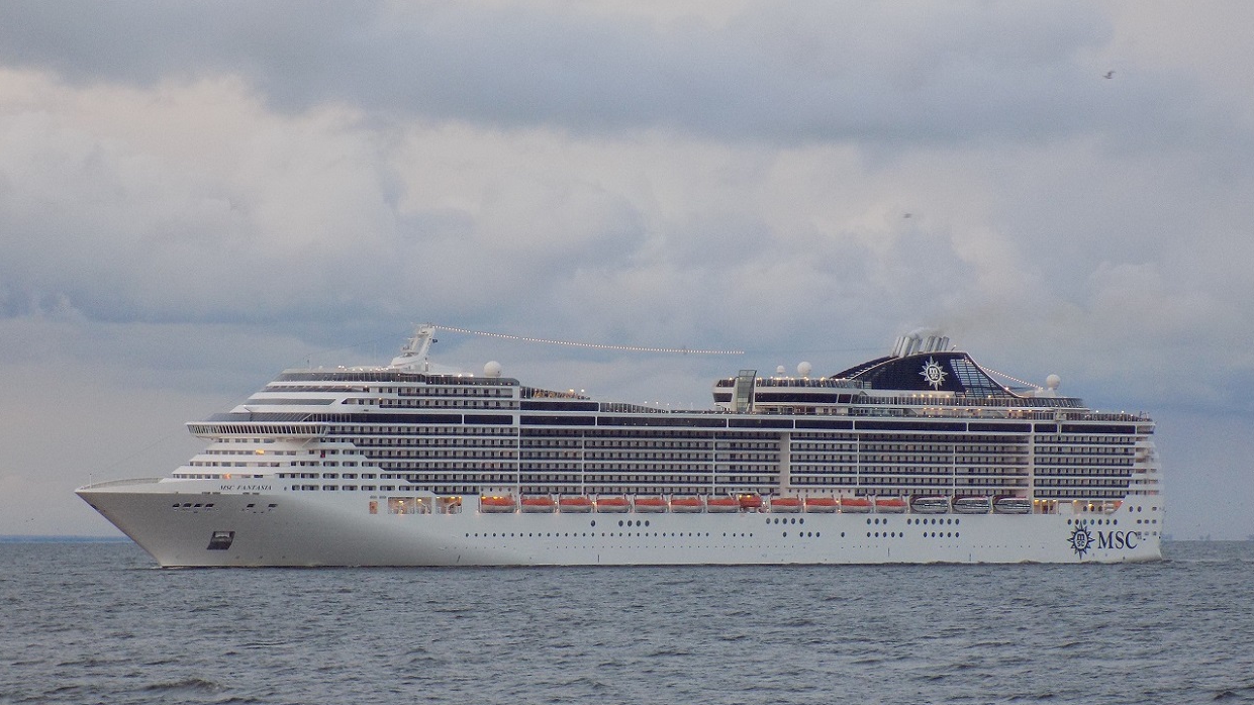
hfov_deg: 12.7
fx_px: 5619
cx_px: 628
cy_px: 473
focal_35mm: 169
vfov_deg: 7.2
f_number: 5.2
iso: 160
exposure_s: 1/30
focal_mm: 27.3
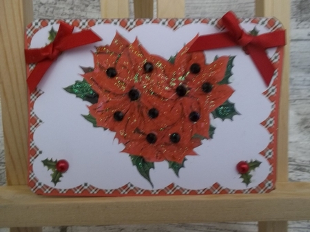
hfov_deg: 61.7
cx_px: 155
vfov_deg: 48.2
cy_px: 116
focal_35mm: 29
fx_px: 260
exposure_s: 1/10
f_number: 3.3
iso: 160
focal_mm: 4.1
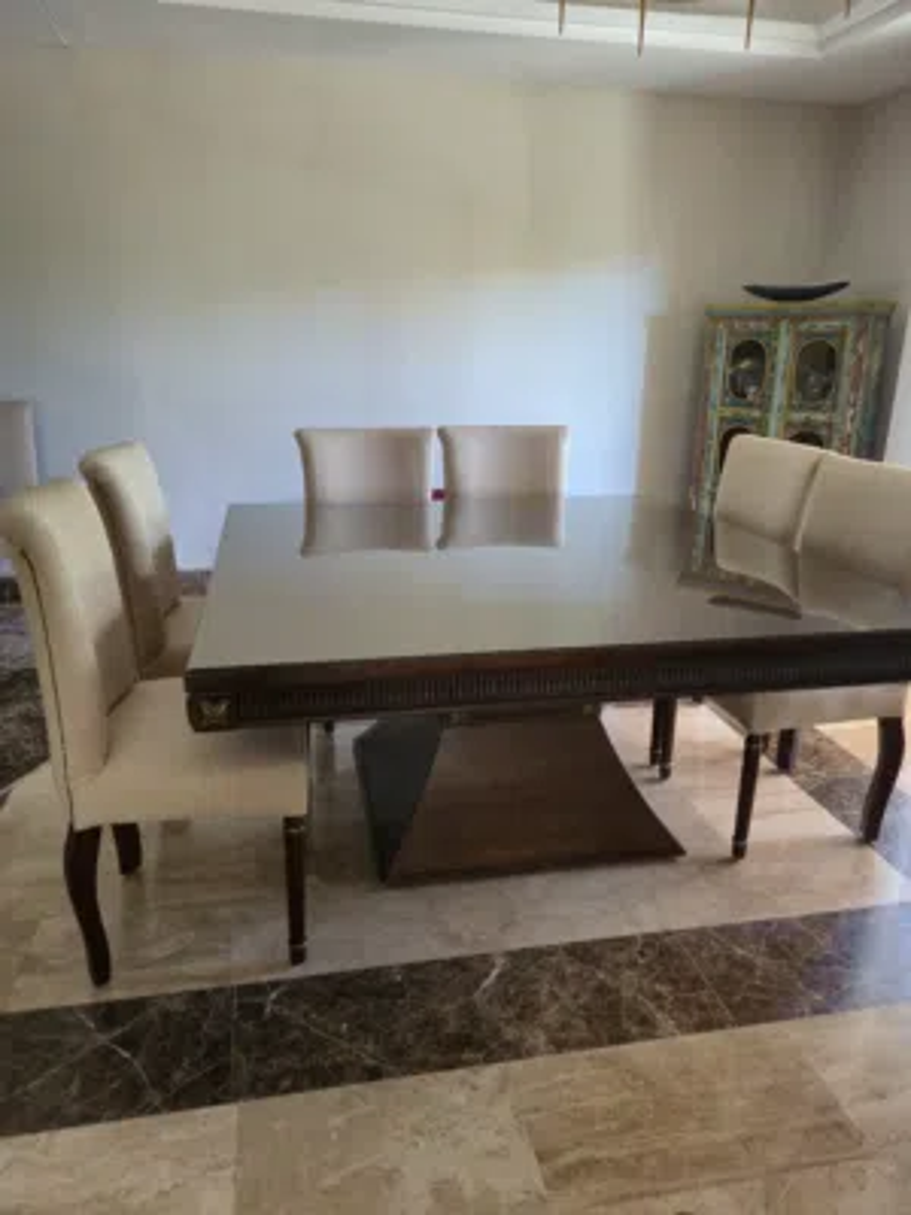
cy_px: 608
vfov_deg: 73.9
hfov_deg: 58.9
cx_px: 456
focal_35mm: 23
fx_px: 807
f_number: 1.8
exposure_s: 1/50
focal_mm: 5.4
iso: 320
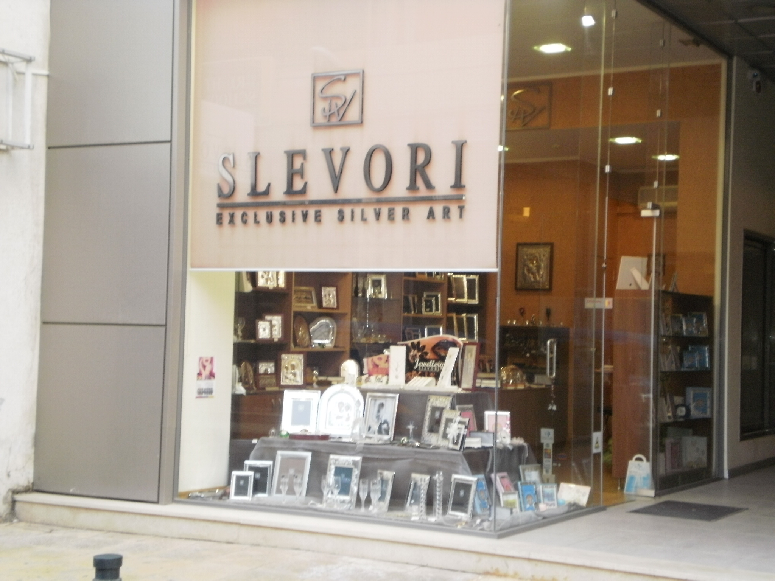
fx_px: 1388
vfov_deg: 23.7
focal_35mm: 62
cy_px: 290
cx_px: 388
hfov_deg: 31.2
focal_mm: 10.3
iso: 250
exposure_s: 1/40
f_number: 4.2
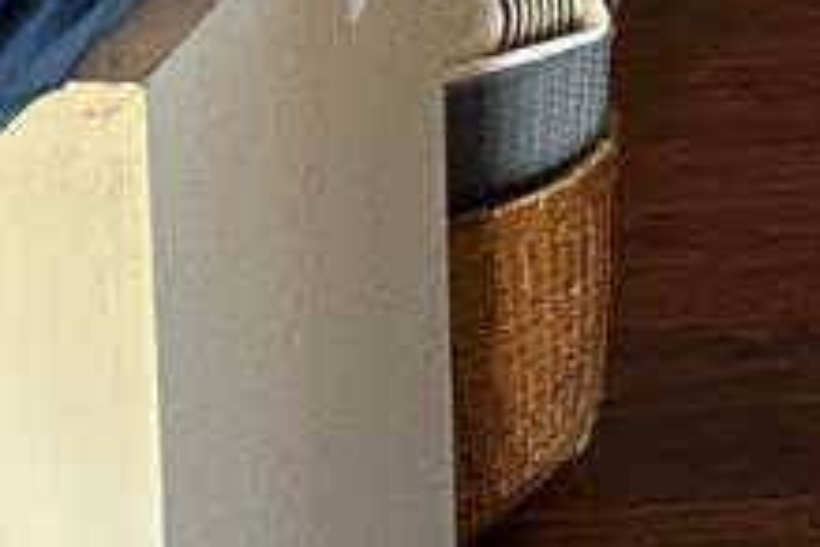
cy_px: -935
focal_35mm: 185
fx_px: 4214
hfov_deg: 10.1
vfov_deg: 6.9
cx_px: 1790
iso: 400
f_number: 1.5
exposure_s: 1/40
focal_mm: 5.7
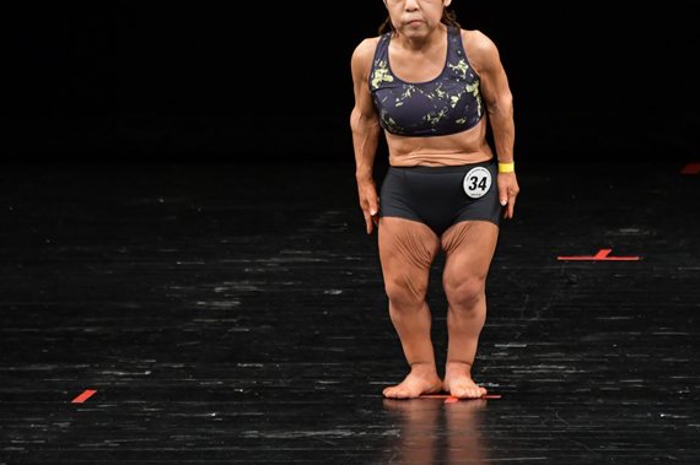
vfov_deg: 2.2
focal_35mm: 612
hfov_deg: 3.4
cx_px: 416
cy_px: 188
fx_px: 11889
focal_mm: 300
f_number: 5.6
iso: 2500
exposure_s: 1/400
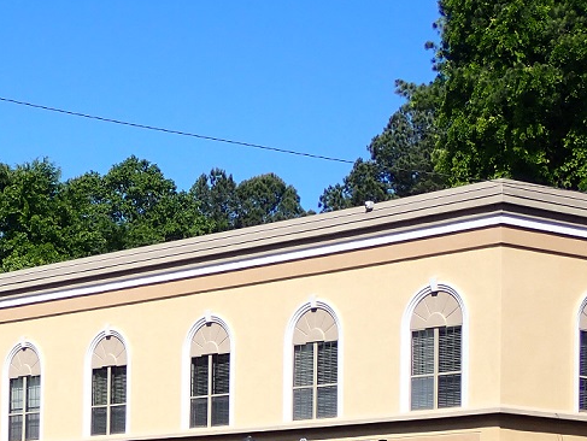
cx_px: -29
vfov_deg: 11.7
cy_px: 464
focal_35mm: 125
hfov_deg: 15.4
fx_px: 2121
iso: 100
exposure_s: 1/640
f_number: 5
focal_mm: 10.35
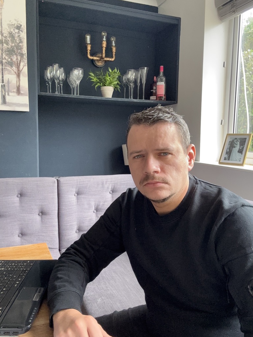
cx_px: 126
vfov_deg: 60.0
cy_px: 168
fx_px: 292
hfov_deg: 46.8
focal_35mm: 30
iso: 80
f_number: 1.9
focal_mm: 2.69
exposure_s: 1/112
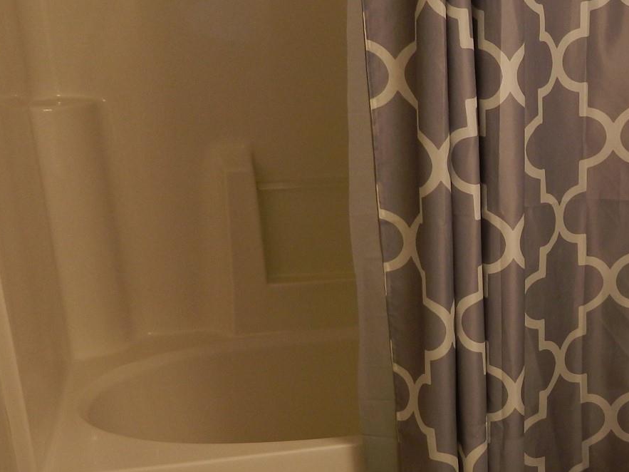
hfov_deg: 30.5
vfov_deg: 24.8
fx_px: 1054
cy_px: 376
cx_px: 655
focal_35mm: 58
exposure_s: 1/40
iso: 80
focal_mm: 4.5
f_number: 3.1
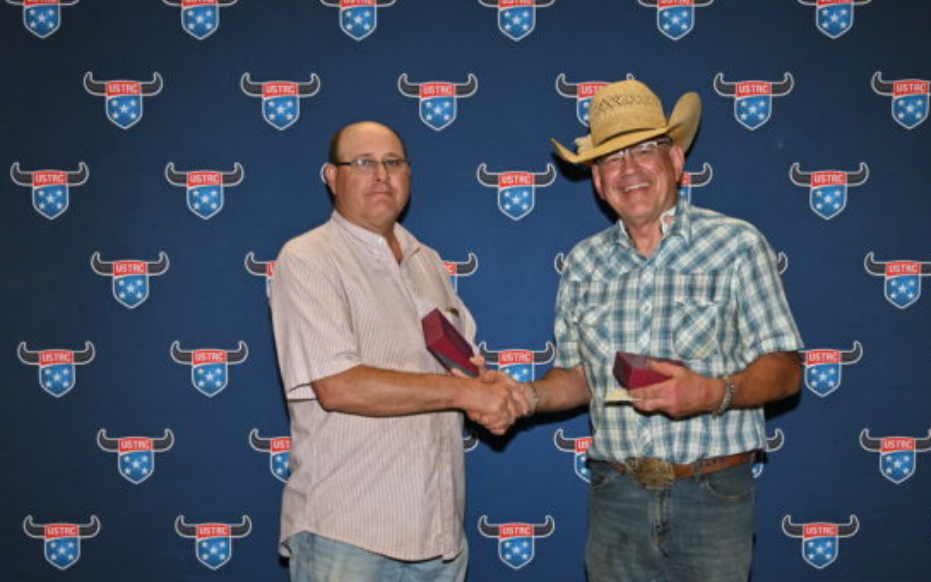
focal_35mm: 46
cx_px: 489
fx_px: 1167
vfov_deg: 27.8
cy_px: 381
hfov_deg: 43.5
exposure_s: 1/200
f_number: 6.3
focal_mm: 32
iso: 1000
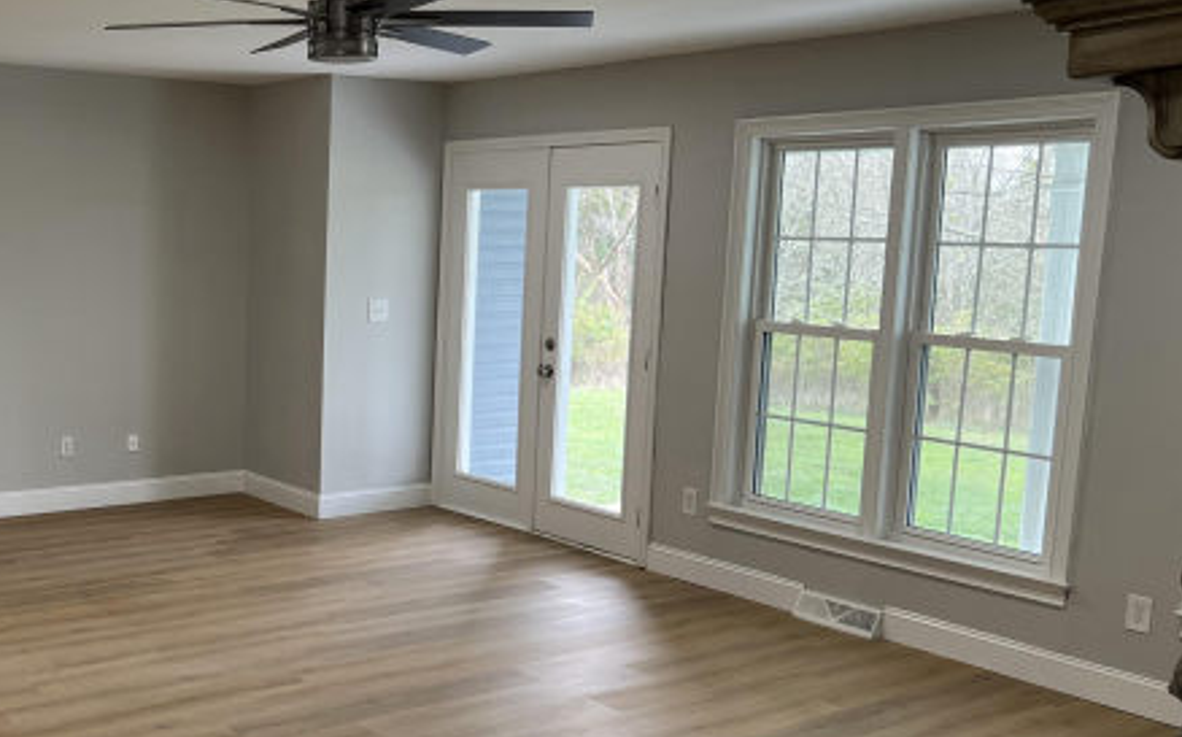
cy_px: 410
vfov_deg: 30.5
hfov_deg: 45.8
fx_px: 1352
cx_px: 317
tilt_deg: -8.6
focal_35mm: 42
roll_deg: -1.1
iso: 100
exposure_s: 1/120
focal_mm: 5.7
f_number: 1.5
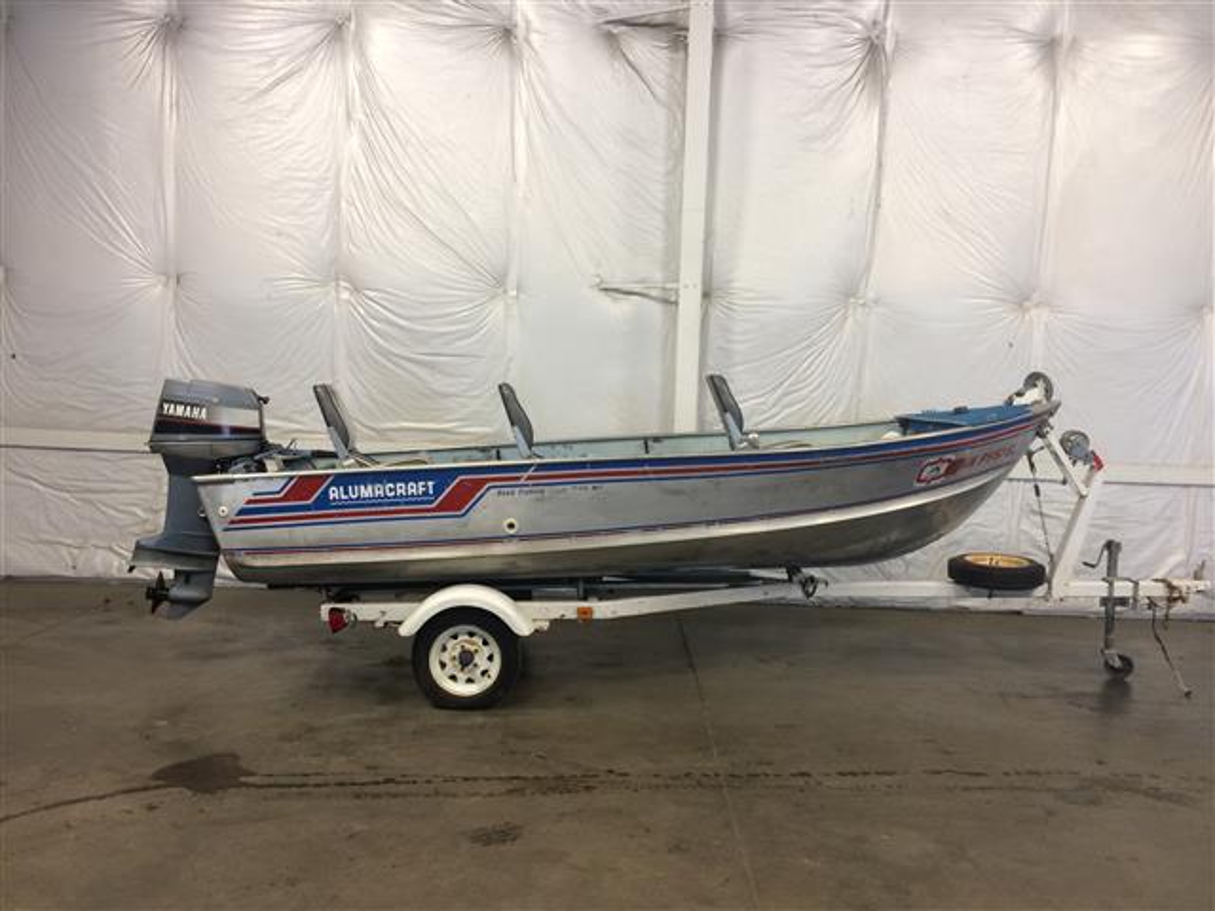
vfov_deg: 48.2
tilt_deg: -4.7
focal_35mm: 29
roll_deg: -1.5
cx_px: 608
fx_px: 1018
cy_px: 456
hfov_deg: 61.7
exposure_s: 1/30
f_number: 2.2
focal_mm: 4.15
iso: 40
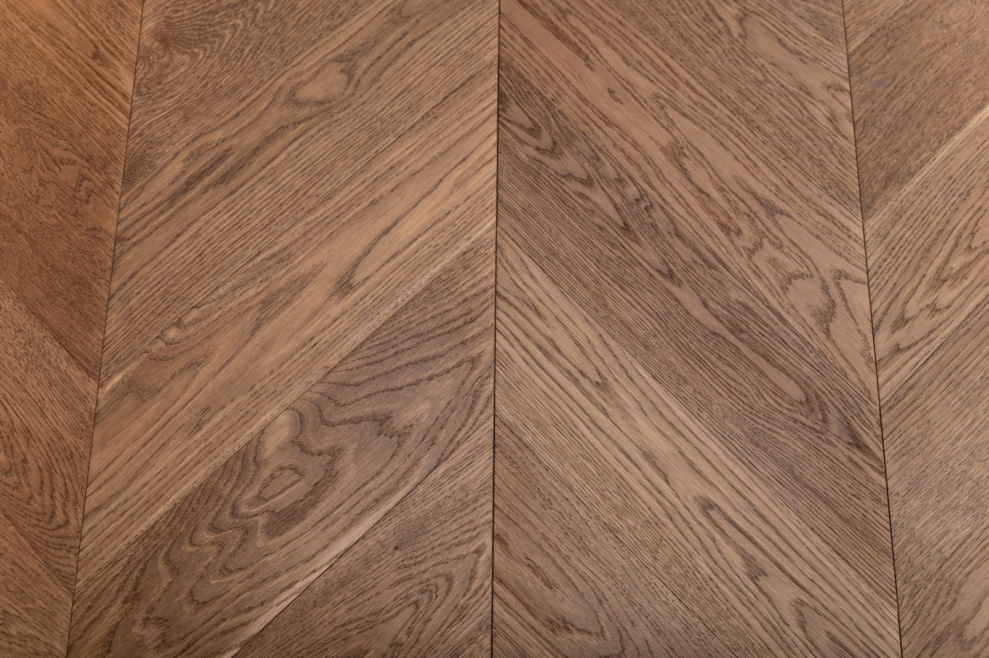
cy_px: 329
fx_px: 1263
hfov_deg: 42.8
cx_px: 494
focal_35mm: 46
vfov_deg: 29.2
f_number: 4.5
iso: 800
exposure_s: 1/200
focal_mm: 46
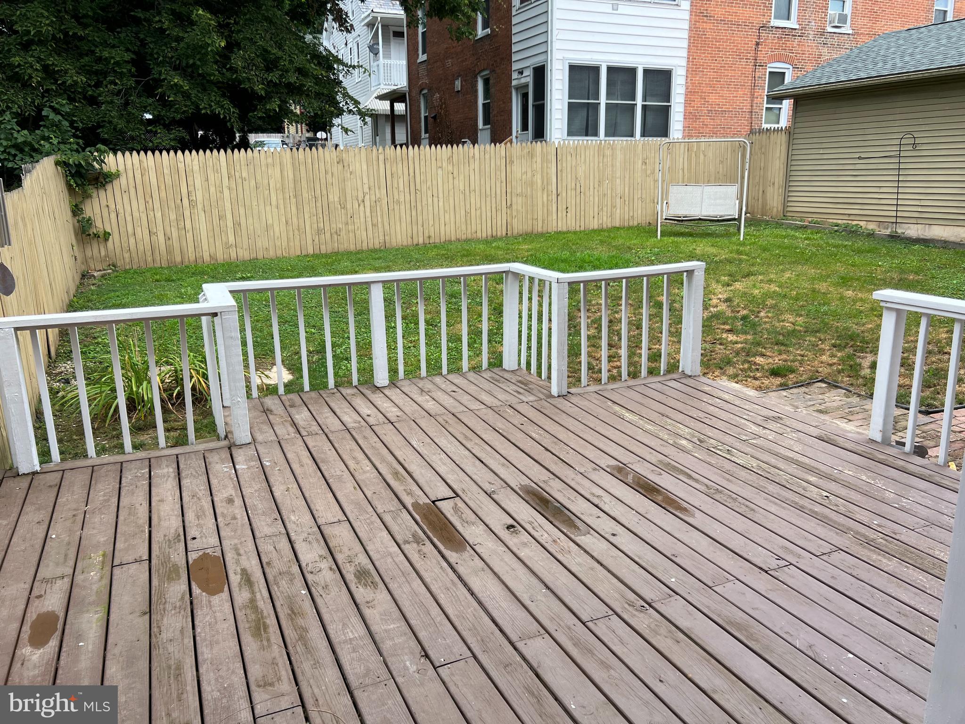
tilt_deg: -12.3
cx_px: 482
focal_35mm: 26
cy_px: 362
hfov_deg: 67.3
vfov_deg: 53.1
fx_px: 725
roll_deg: +0.4
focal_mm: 5.7
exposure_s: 1/1361
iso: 50
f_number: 1.5
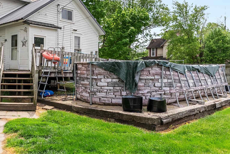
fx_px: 205
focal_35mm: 32
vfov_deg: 37.9
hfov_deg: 57.1
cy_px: 10
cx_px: 72
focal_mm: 16
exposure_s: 1/3200
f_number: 2.8
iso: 100
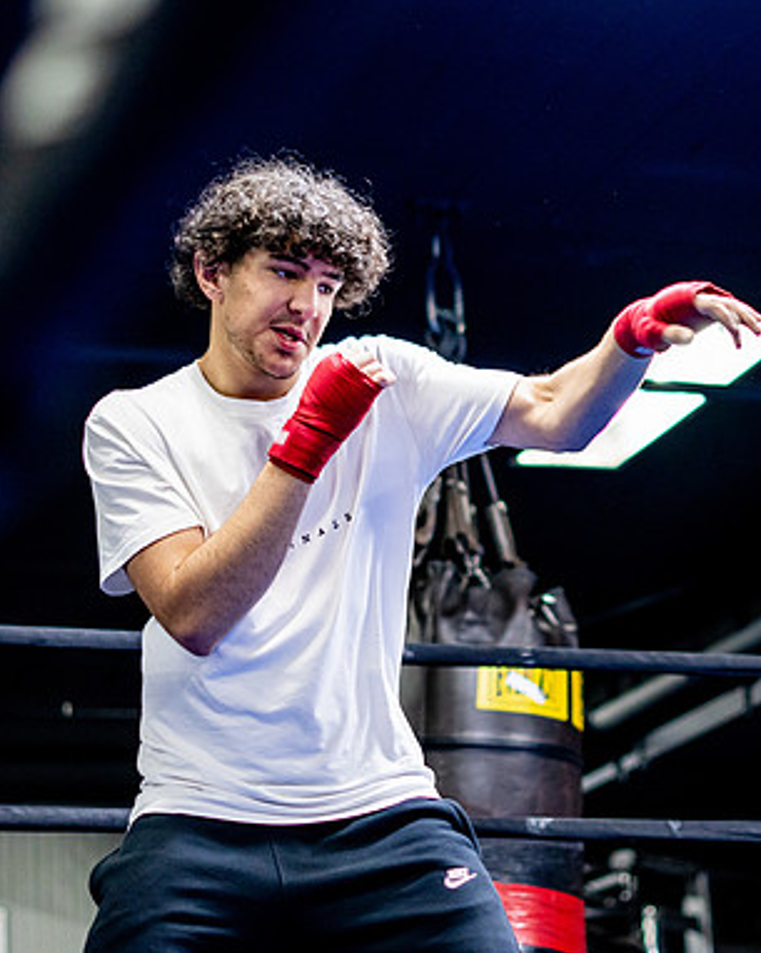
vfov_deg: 18.0
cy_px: 473
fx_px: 3016
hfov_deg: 14.4
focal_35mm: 107
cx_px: 469
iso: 1600
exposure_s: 1/500
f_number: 1.8
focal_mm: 50
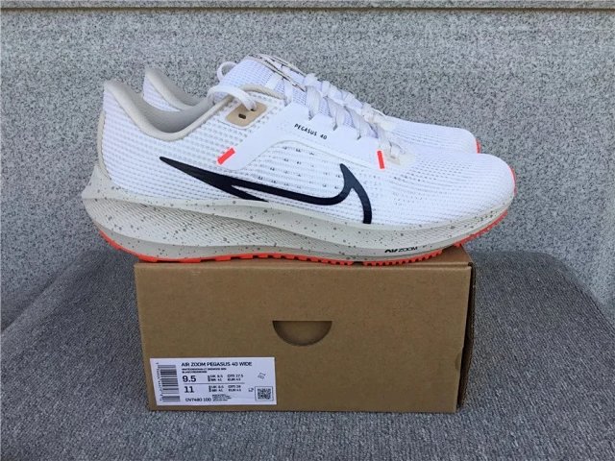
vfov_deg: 45.4
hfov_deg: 58.4
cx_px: 308
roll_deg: +0.5
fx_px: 551
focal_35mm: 31
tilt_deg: -18.2
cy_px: 230
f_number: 2.4
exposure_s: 1/445
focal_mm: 3.3
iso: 25
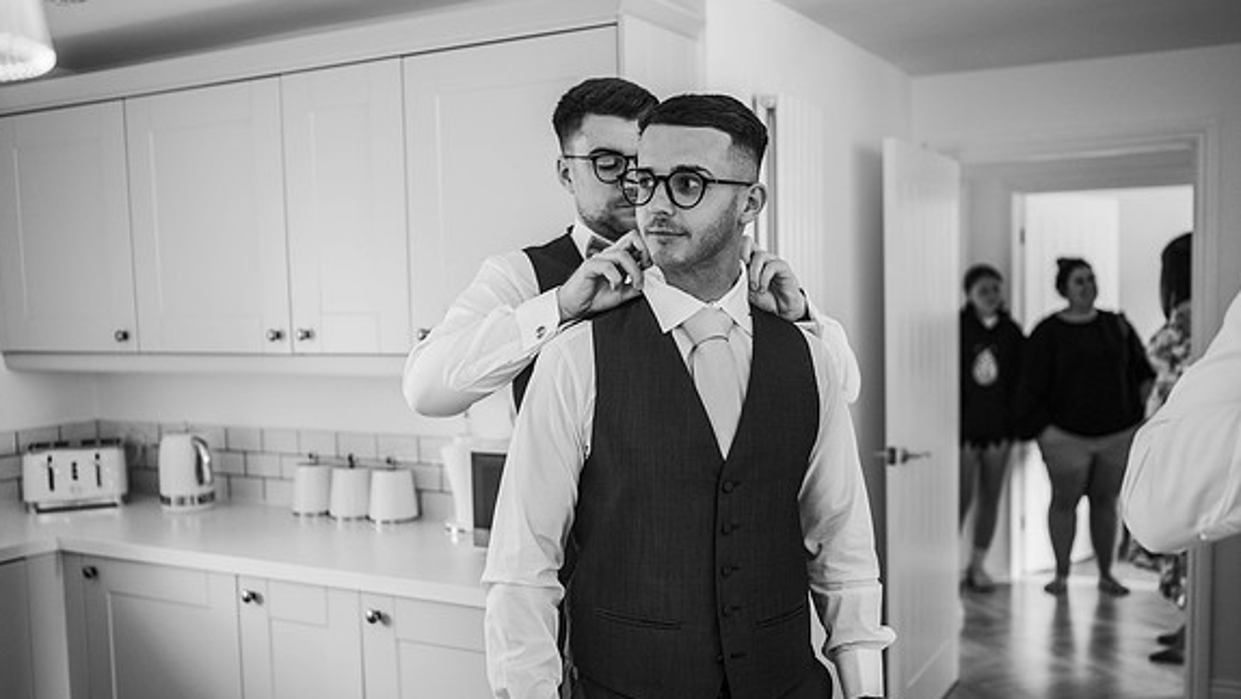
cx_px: 616
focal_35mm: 37
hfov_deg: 54.0
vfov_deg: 32.0
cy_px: 379
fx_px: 1218
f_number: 2
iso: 400
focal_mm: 35
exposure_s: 1/200
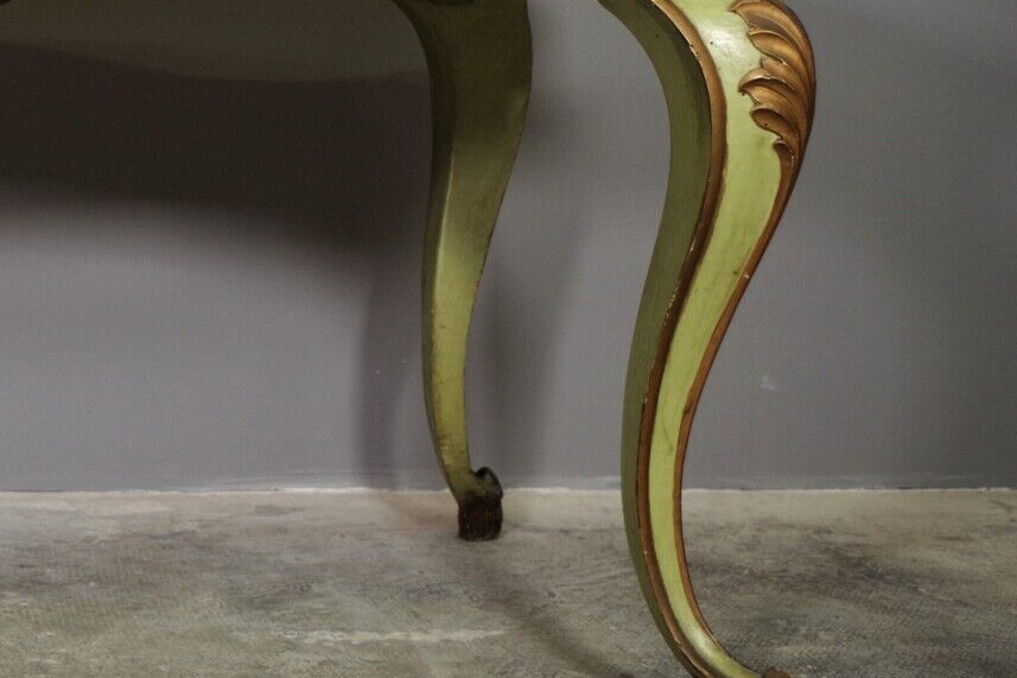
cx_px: -76
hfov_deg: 26.7
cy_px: 150
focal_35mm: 70
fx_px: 1977
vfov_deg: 19.3
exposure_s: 1/60
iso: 400
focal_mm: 20
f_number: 4
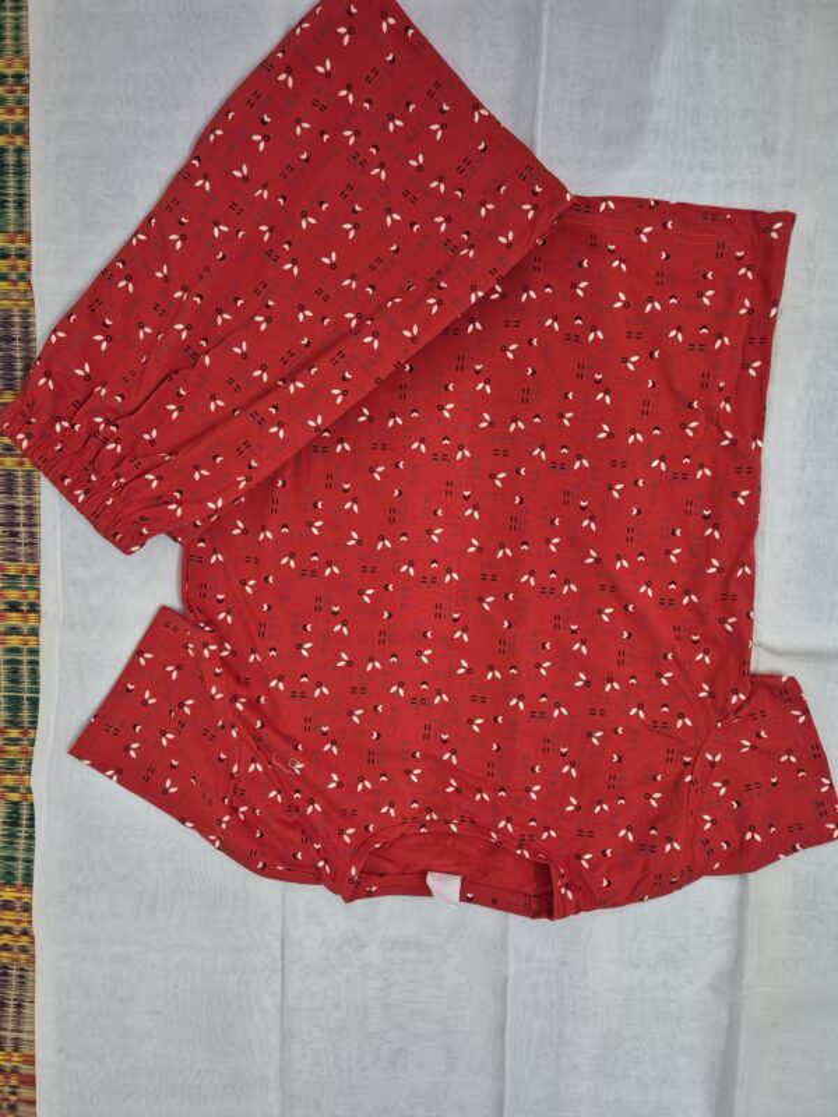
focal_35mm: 23
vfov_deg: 73.9
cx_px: 419
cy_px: 558
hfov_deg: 58.9
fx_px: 742
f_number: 1.8
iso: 1000
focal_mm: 5.4
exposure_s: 1/100
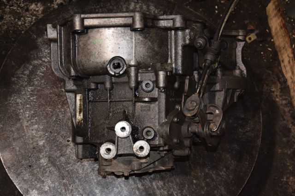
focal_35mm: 52
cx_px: 148
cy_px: 98
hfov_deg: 37.9
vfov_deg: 25.7
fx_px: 430
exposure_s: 1/60
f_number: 5
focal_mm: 35
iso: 800
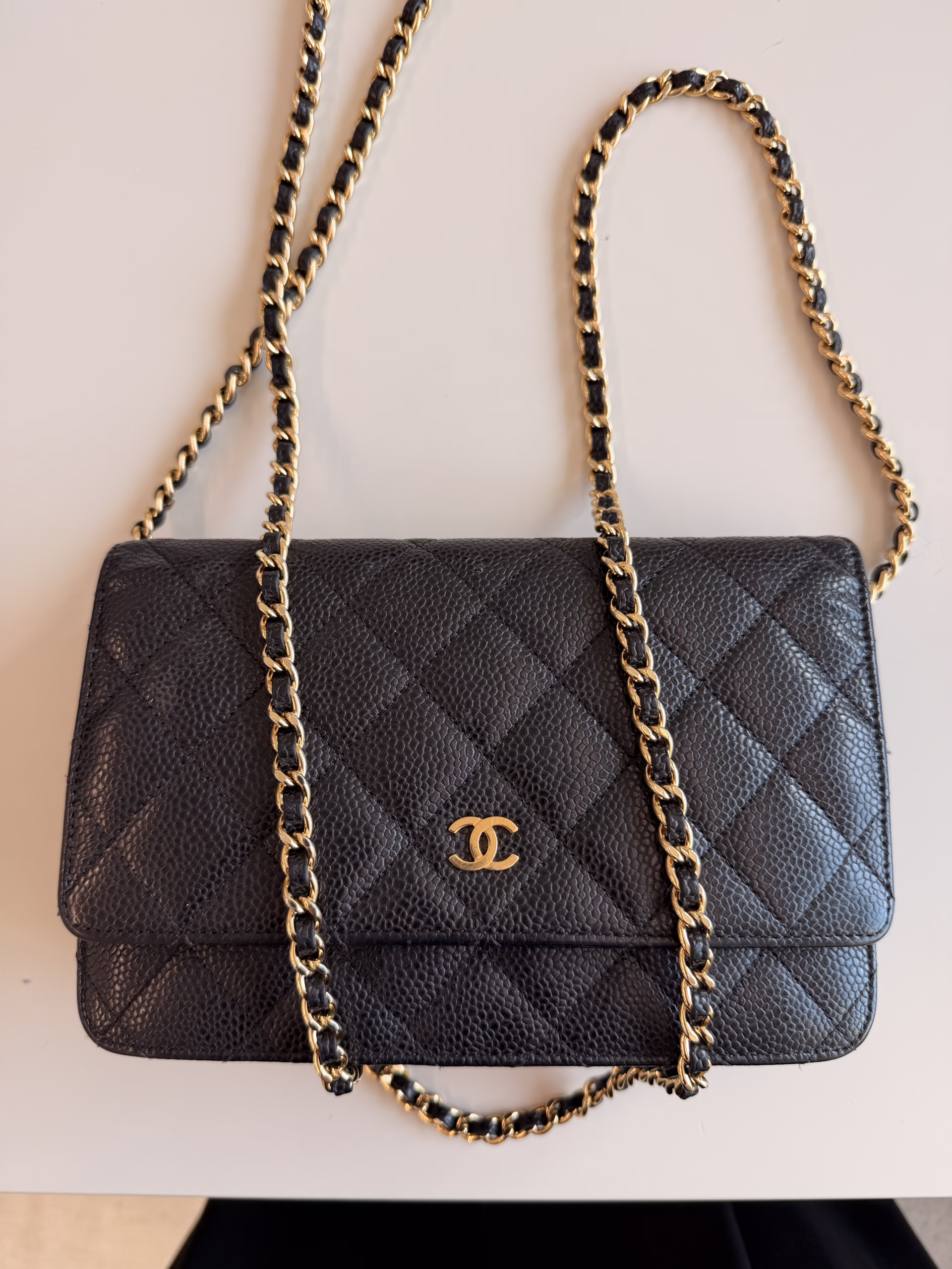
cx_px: 476
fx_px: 880
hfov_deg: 56.8
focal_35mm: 24
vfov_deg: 71.6
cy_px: 634
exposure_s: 1/100
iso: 64
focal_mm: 6.76
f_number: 1.78
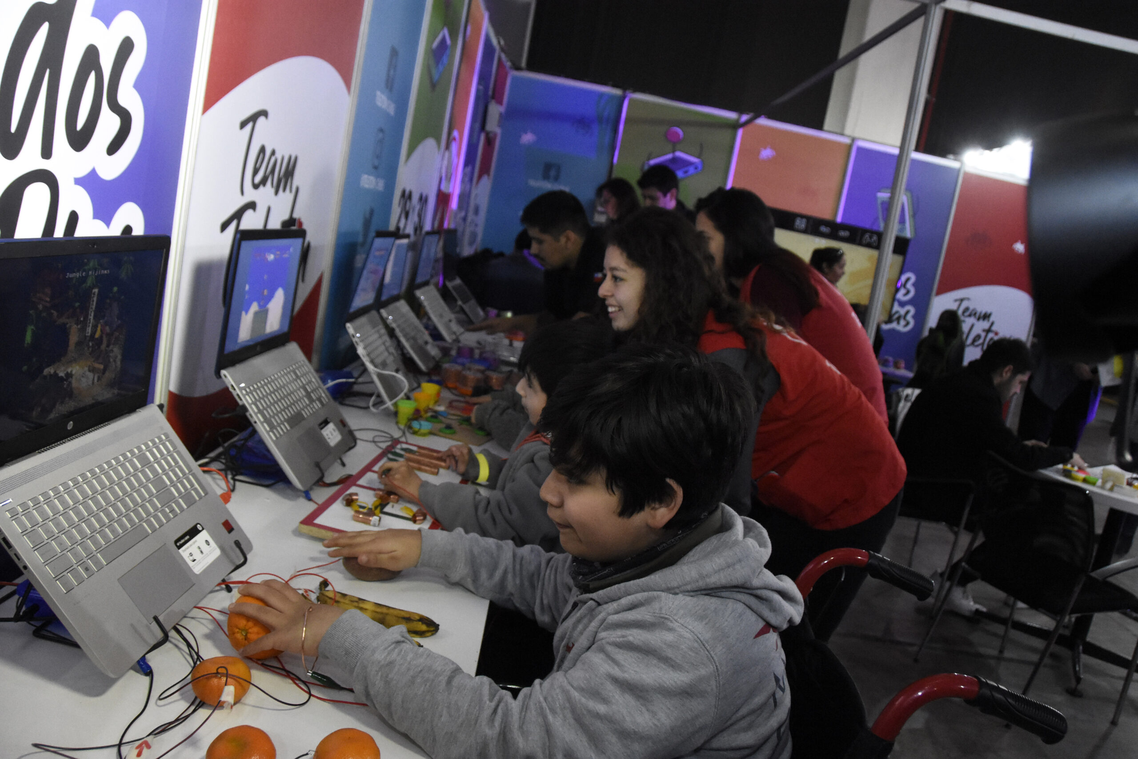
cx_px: 569
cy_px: 380
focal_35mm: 27
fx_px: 853
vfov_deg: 47.9
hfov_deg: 67.4
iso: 5000
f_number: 4.5
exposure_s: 1/160
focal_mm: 18
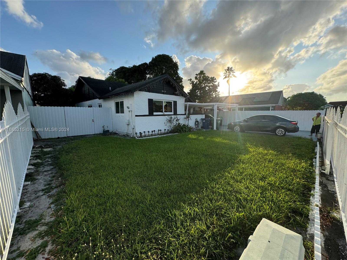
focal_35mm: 14
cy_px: 130
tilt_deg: -6.6
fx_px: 140
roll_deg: +0.8
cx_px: 174
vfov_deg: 85.7
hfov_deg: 102.1
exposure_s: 1/849
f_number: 2.2
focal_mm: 2.22
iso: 40
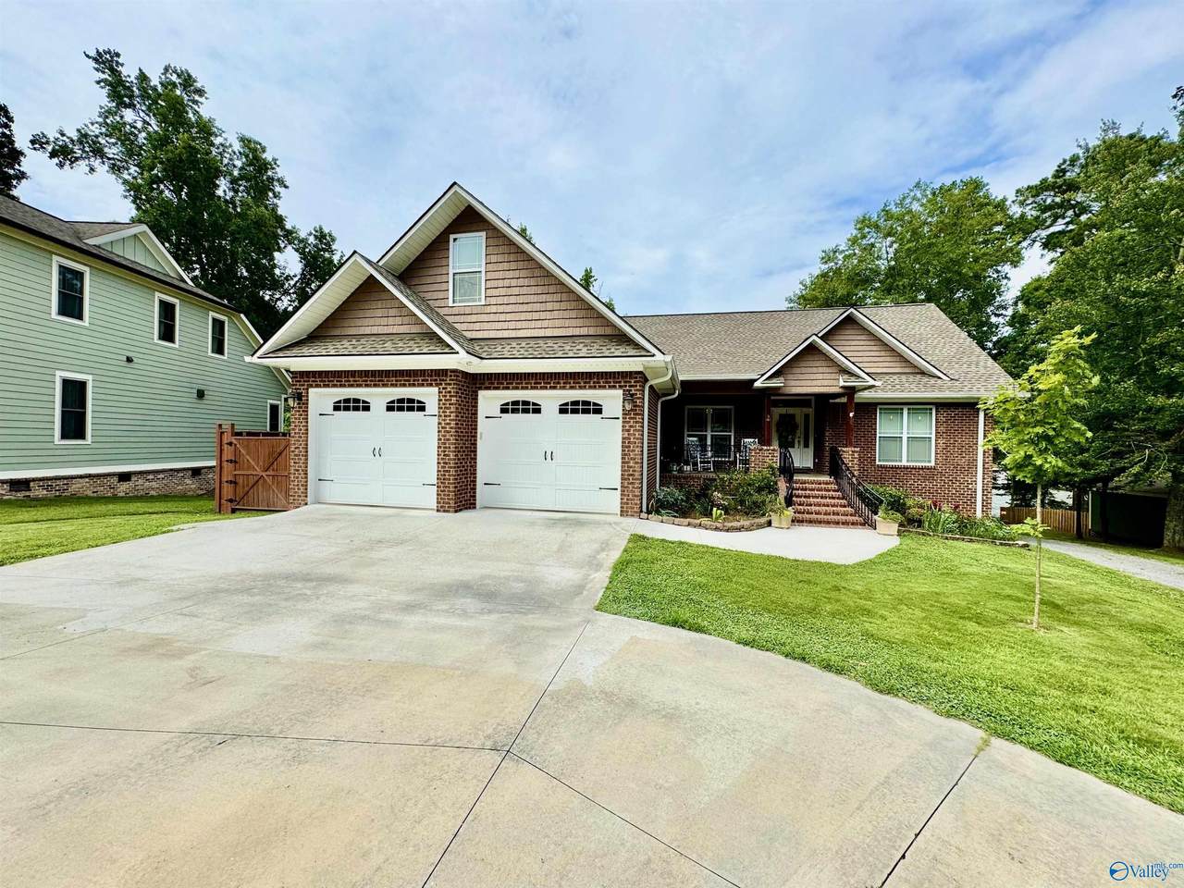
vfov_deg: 85.7
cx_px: 592
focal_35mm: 14
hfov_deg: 102.1
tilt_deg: +0.0
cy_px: 444
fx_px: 479
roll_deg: -1.0
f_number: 2.2
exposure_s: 1/1600
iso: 50
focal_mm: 2.22
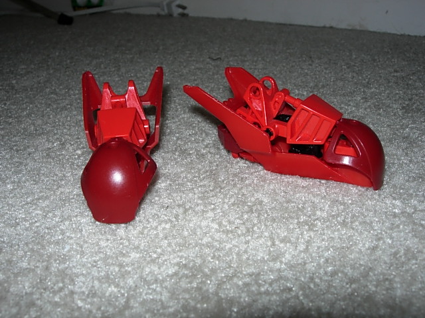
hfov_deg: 49.0
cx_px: 212
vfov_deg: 37.7
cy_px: 159
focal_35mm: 38
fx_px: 467
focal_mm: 7.8
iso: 79
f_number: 4.8
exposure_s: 1/64
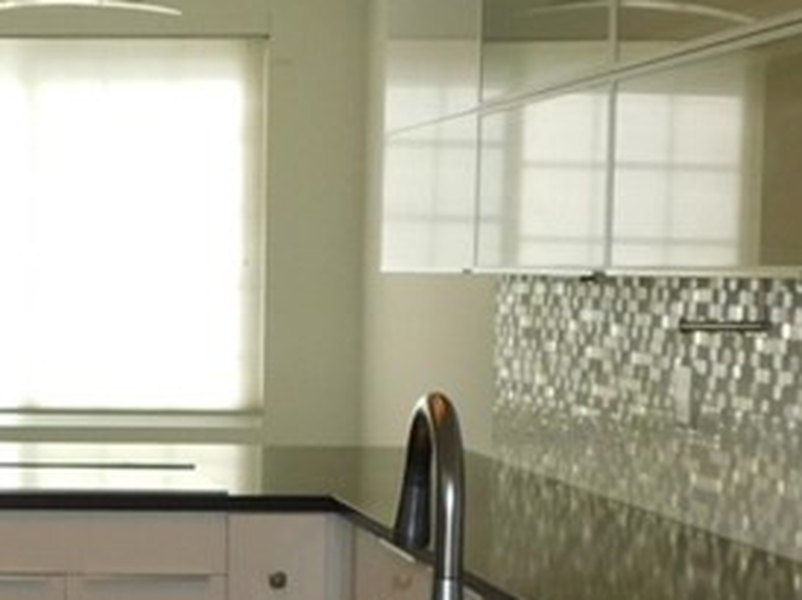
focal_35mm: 86
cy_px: 407
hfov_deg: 21.1
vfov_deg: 17.1
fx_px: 1991
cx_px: -170
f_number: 3
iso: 125
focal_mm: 4
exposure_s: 1/100
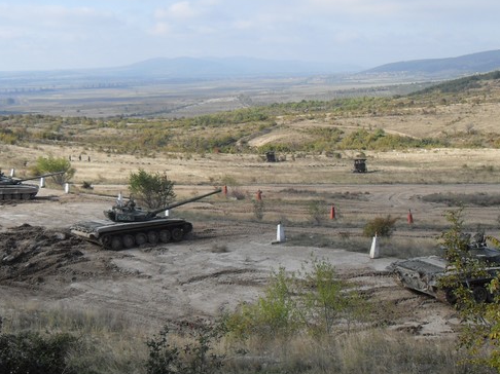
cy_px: 160
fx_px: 707
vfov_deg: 29.6
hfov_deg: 38.9
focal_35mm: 49
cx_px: 241
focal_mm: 6.3
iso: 80
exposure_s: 1/180
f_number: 7
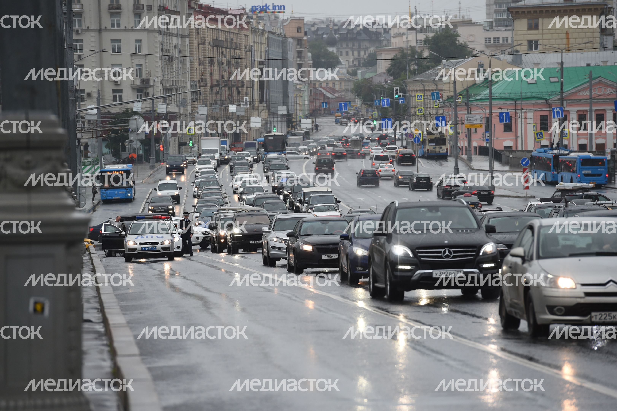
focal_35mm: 200
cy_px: 206
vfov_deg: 6.9
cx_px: 308
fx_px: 3426
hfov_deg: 10.3
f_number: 5
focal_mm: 200
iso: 1000
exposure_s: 1/2500
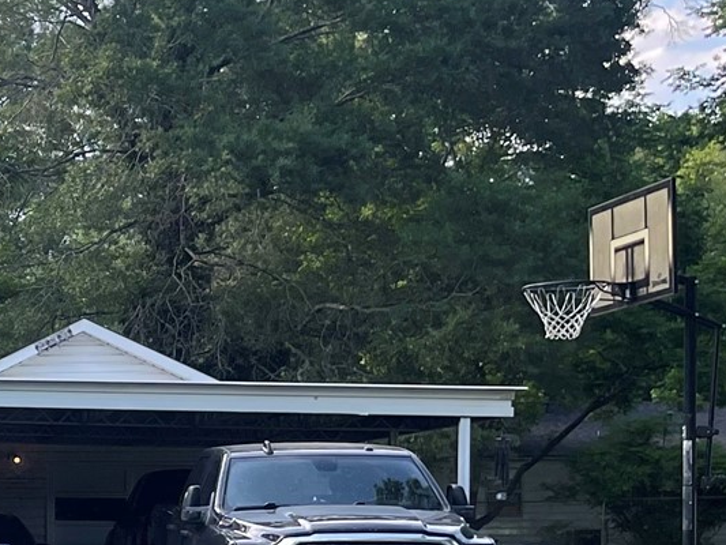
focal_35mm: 96
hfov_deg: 17.1
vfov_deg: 15.1
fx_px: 2014
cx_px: -542
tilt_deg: -1.3
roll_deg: -0.6
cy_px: 549
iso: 32
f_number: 1.6
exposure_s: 1/412
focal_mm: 5.1
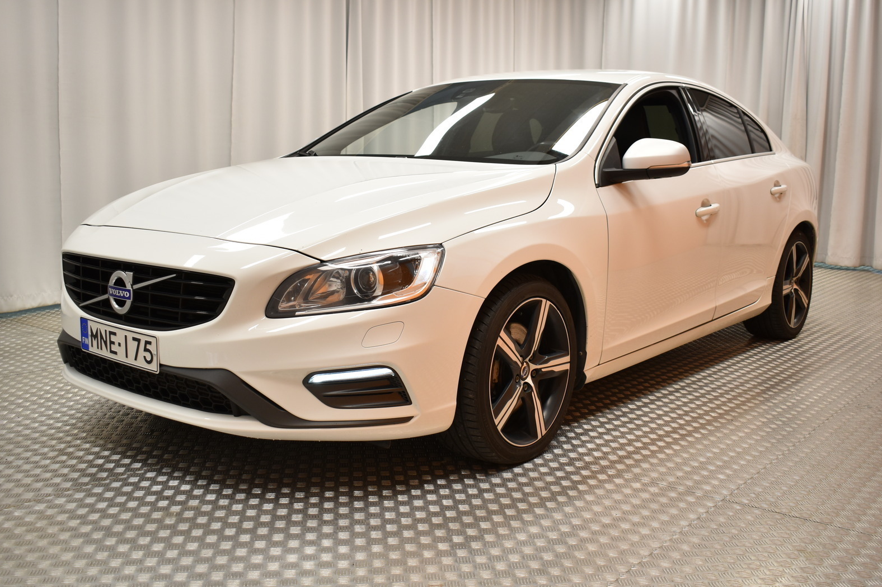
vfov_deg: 35.9
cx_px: 436
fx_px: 906
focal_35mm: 37
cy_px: 295
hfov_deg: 51.9
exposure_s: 1/40
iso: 320
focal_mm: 24
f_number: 4
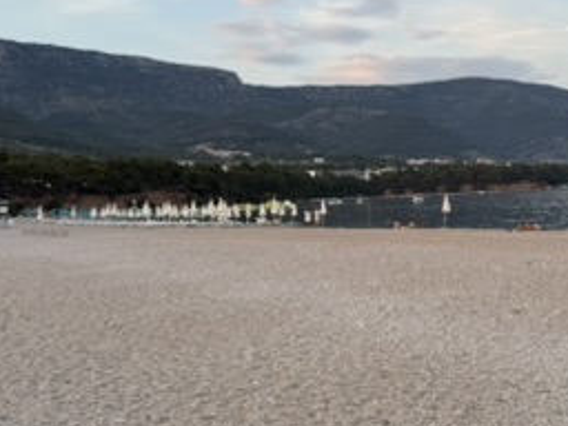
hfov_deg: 41.6
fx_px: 738
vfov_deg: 32.2
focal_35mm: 45
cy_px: 200
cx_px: 371
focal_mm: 6.76
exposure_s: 1/314
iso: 80
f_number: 1.78
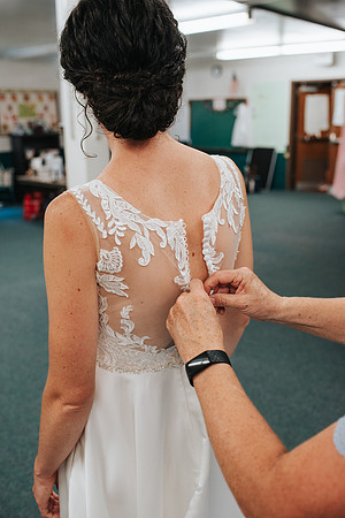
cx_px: 172
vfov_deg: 54.4
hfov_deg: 37.9
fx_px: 503
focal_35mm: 35
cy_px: 259
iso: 1000
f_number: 3.2
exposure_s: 1/125
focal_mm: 35
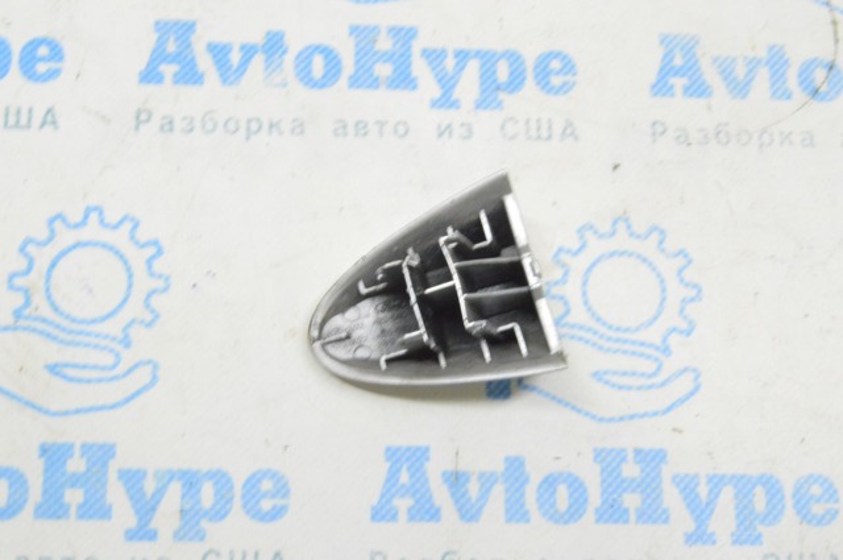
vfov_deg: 23.7
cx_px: 422
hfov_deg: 35.1
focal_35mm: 57
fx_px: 1333
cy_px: 280
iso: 6400
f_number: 20
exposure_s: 1/15
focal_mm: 38
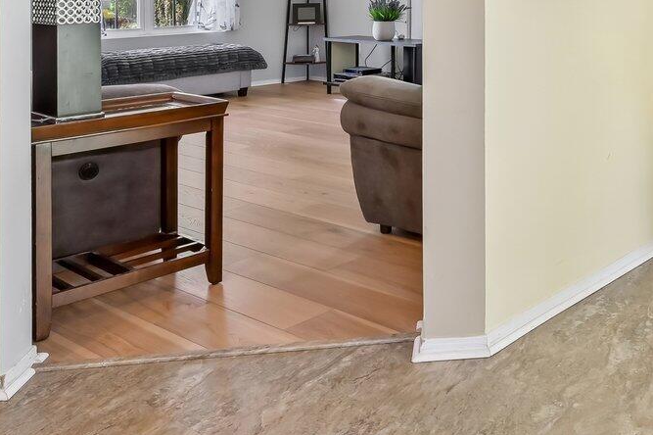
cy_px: -6
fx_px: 780
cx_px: 577
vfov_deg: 29.0
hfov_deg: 42.1
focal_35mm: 43
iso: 400
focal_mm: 14
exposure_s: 1/40
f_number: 8
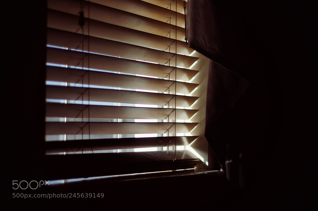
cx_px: 159
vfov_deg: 18.1
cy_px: 106
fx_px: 662
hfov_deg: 27.0
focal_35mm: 75
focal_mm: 50
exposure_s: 1/4000
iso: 200
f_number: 1.8
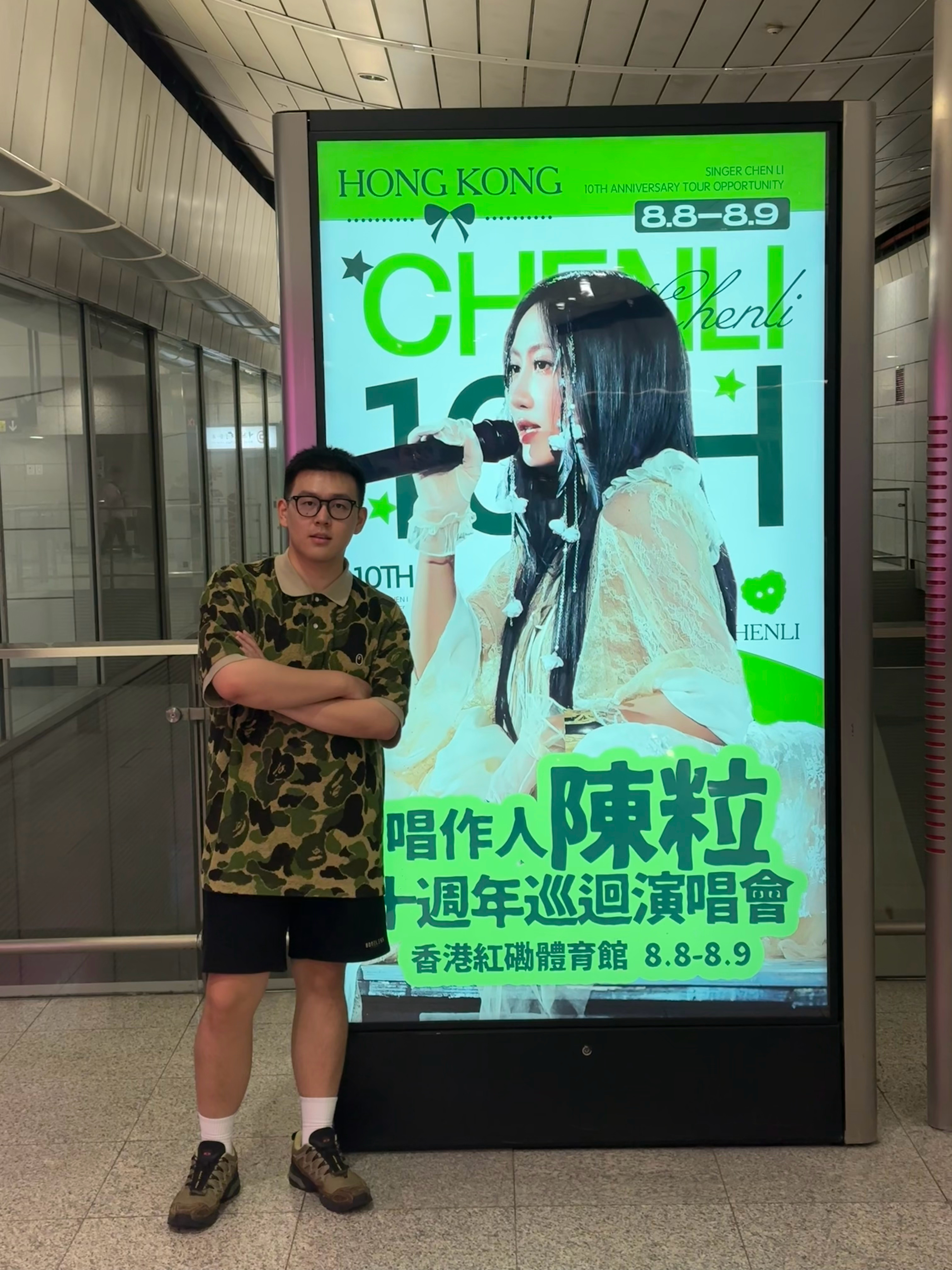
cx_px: 476
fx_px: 1760
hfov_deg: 30.3
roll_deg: +1.7
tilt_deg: -5.3
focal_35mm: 48
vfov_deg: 39.7
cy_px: 635
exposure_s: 1/100
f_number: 1.78
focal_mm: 6.76
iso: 100
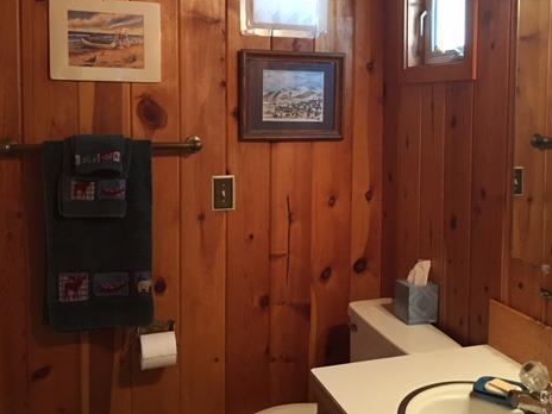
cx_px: 339
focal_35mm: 40
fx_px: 638
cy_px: 163
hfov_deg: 46.5
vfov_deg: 35.8
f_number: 2.2
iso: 100
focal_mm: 4.15
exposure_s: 1/15
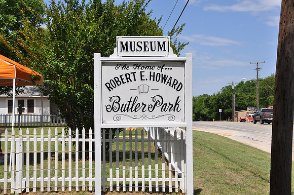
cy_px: 98
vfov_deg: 20.6
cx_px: 147
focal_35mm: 66
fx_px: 538
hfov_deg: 30.6
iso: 200
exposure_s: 1/160
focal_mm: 44
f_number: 13
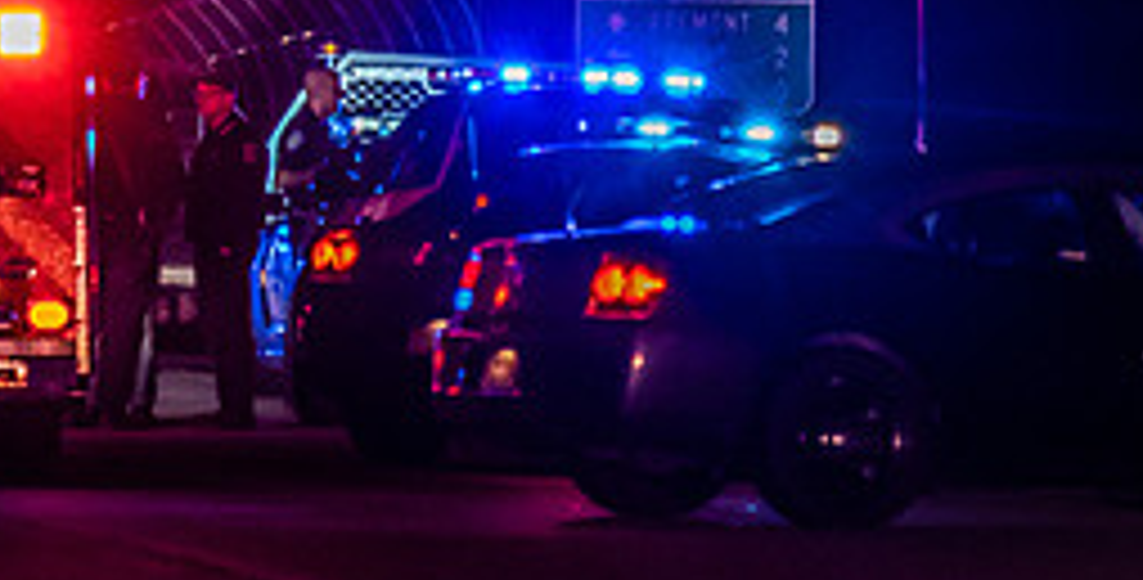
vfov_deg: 2.8
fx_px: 11851
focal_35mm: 400
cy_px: 125
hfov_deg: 5.5
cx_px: -26
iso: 2000
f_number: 4.5
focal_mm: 102
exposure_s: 1/80
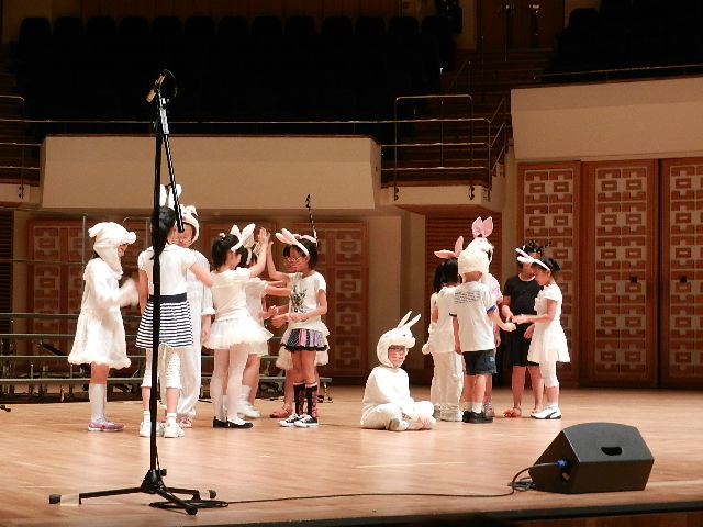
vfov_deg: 18.9
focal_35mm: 78
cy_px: 264
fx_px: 1584
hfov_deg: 25.0
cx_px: 352
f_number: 4.8
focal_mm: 14.1
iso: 400
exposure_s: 1/25
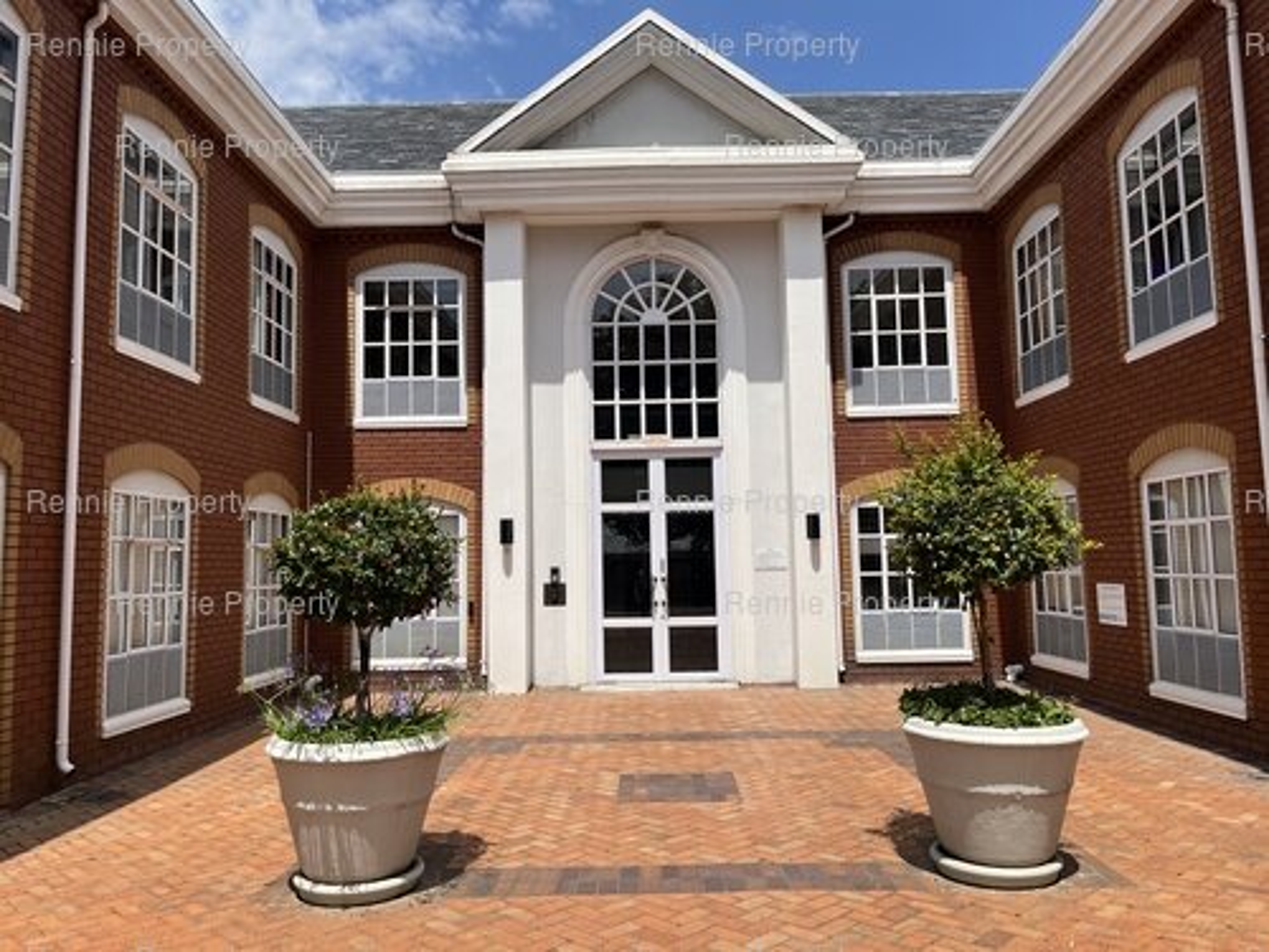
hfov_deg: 67.3
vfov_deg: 53.1
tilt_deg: +5.6
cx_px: 634
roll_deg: -0.5
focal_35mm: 26
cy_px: 476
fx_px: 953
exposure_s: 1/5076
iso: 50
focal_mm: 5.1
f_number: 1.6
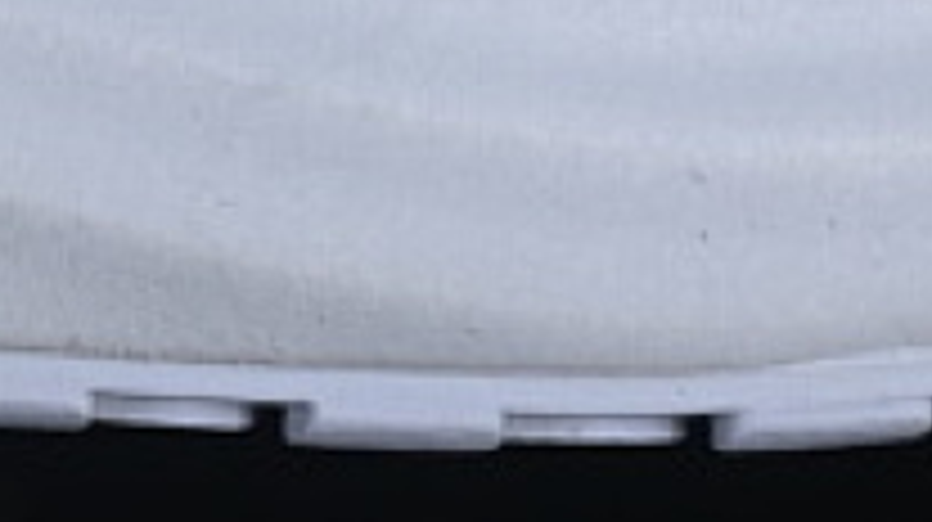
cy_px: -1066
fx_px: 10123
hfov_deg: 5.2
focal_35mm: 410
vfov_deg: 2.9
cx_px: -788
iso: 160
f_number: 7.1
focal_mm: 50
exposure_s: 1/80
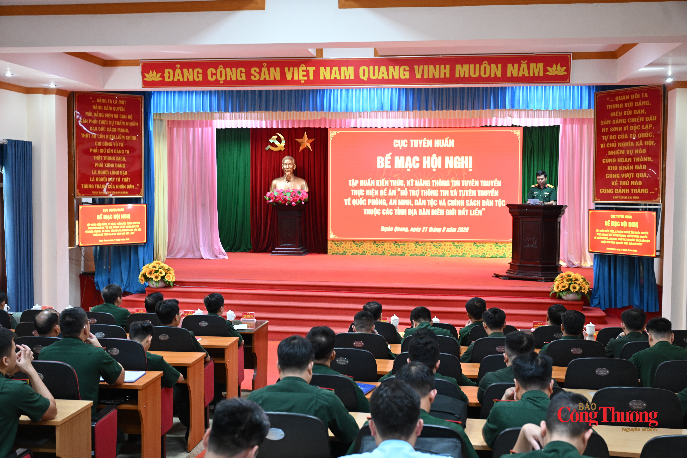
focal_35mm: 40
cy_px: 229
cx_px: 344
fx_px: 763
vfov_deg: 33.4
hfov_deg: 48.5
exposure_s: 1/60
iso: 2000
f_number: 4
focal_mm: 40
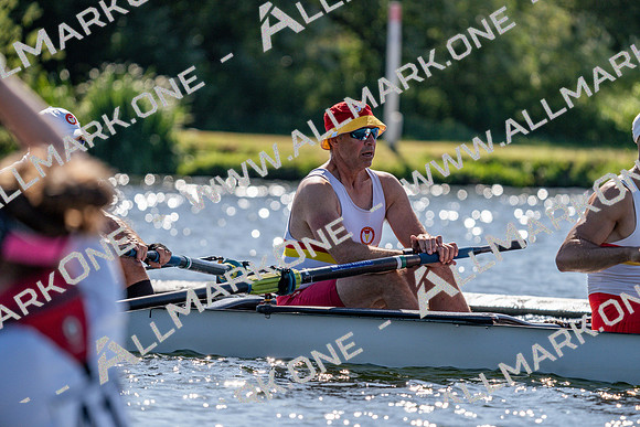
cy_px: 214
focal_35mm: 344
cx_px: 320
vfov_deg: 4.0
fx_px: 6117
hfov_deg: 6.0
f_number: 6.3
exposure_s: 1/2000
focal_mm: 344
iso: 320
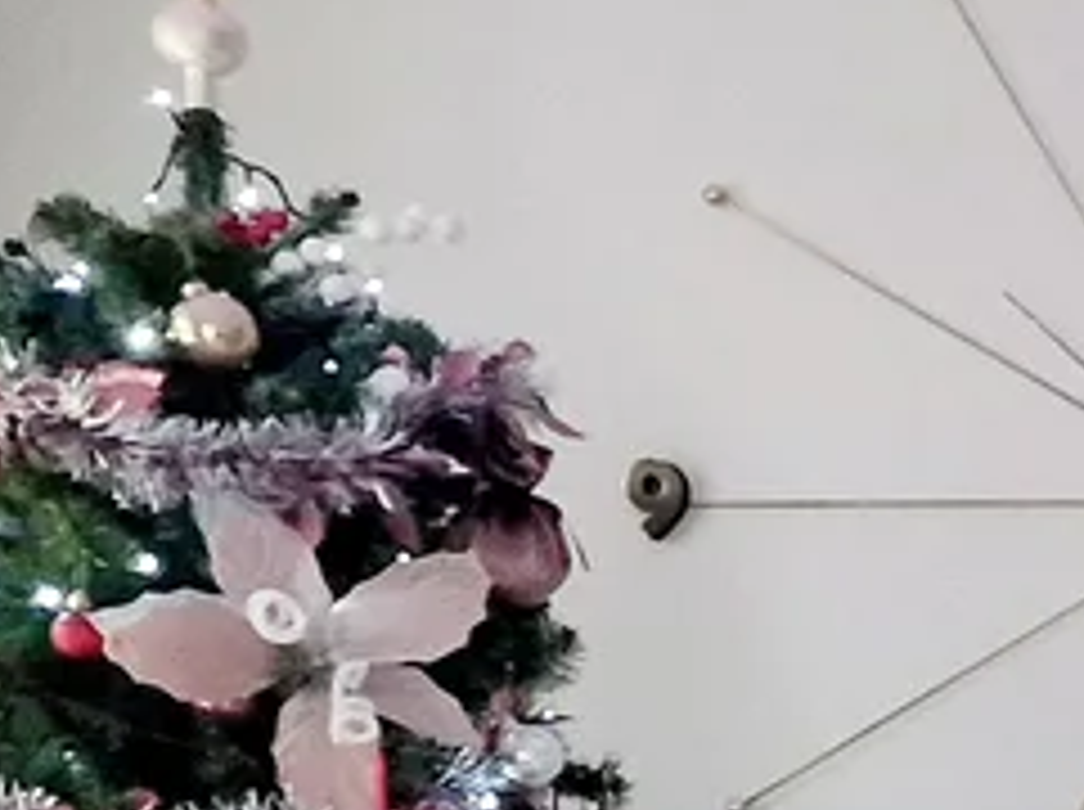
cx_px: 2618
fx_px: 4784
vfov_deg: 9.0
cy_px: 1670
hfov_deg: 10.9
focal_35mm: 153
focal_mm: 6.4
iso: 250
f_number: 1.8
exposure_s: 1/100
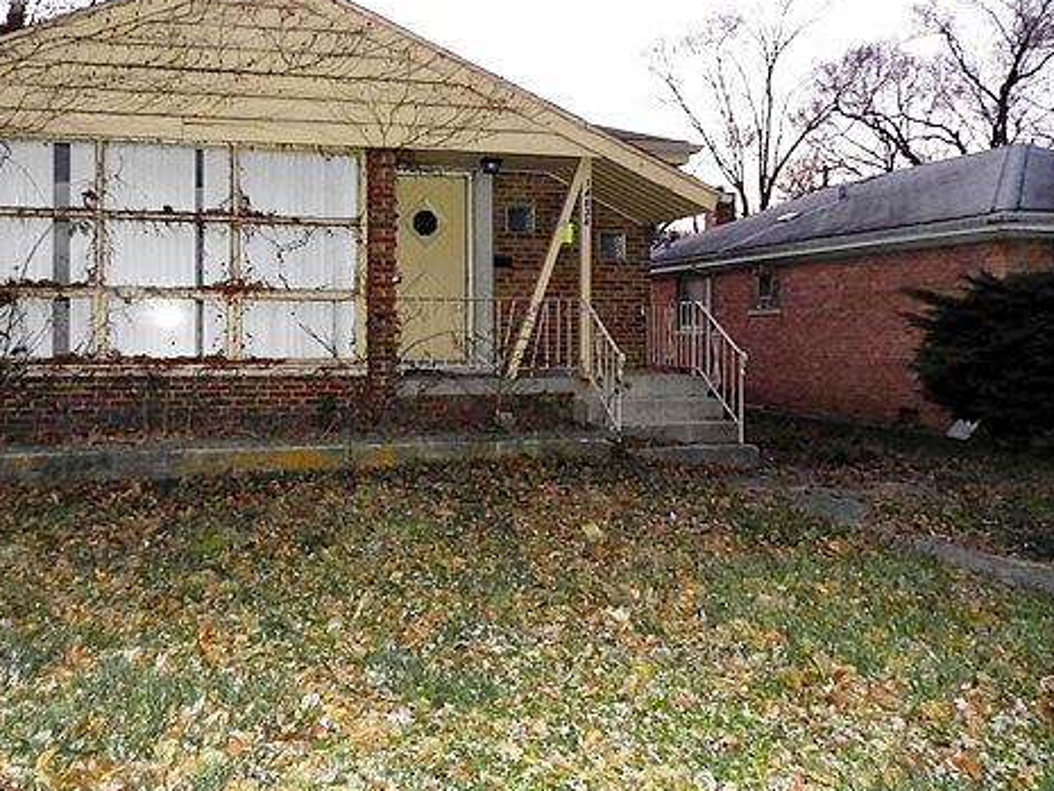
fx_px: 1005
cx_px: 413
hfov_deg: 54.9
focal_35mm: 33
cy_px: 329
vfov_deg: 42.8
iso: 800
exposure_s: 1/13
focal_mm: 4.3
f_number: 3.3
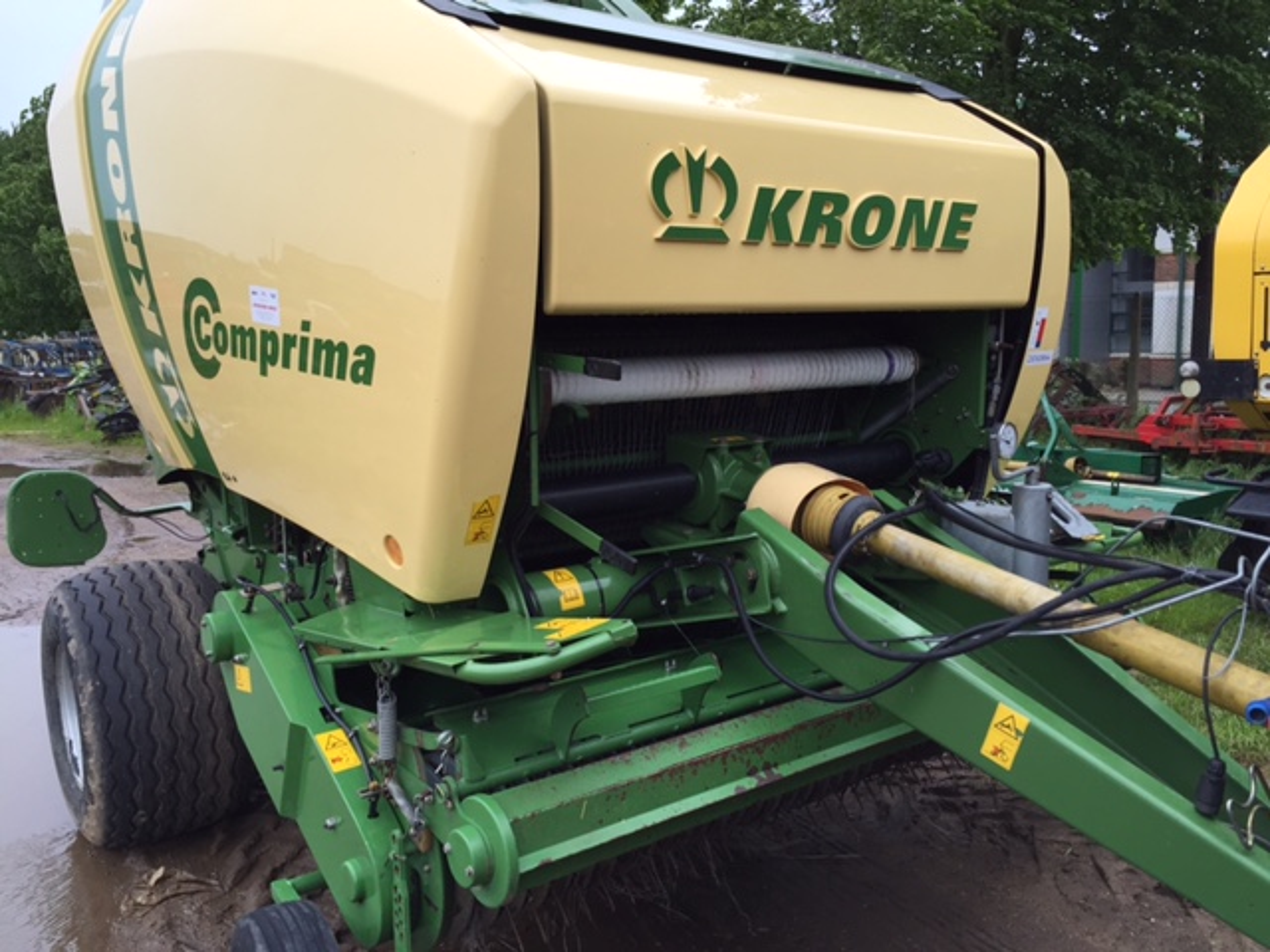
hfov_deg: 61.7
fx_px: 1064
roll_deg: +0.3
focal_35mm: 29
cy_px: 476
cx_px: 635
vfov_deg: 48.2
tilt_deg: -6.5
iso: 32
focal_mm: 4.15
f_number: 2.2
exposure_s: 1/494
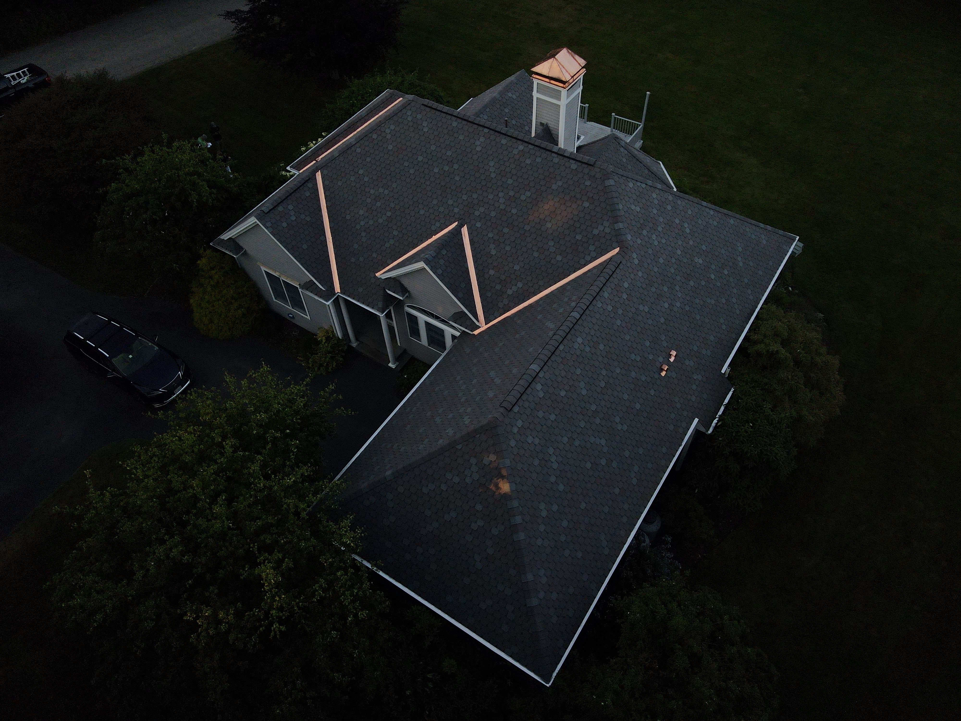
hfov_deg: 71.6
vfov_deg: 56.8
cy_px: 360
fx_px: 666
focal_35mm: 24
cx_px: 480
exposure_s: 1/400
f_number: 2.8
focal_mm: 4.5
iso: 100
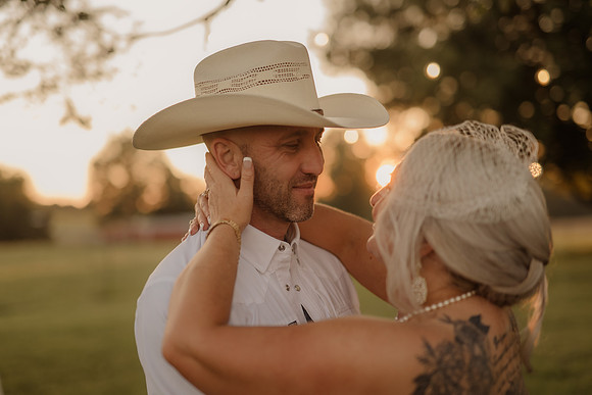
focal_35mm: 50
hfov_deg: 39.6
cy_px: 198
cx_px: 296
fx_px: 822
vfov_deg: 27.0
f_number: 2.8
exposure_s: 1/400
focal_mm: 50
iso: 200
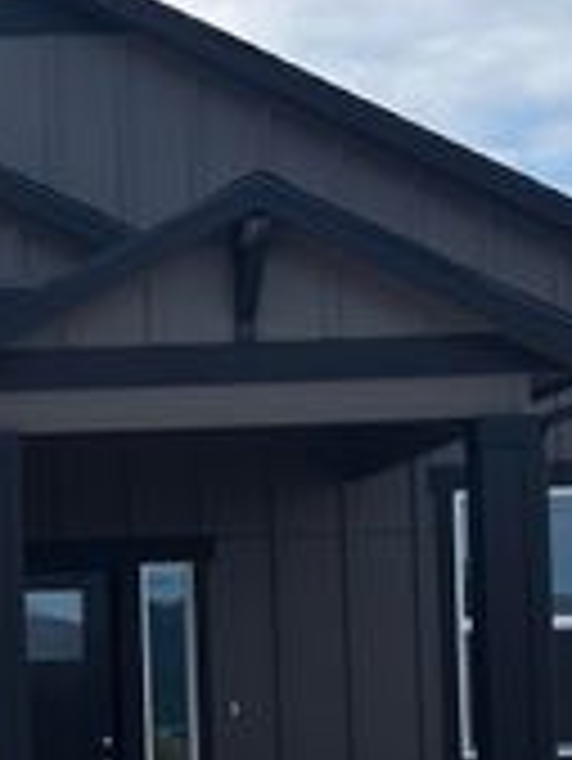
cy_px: 717
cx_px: -153
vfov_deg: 13.7
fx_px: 3125
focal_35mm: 142
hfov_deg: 10.3
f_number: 1.78
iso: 64
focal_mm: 6.86
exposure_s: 1/2890
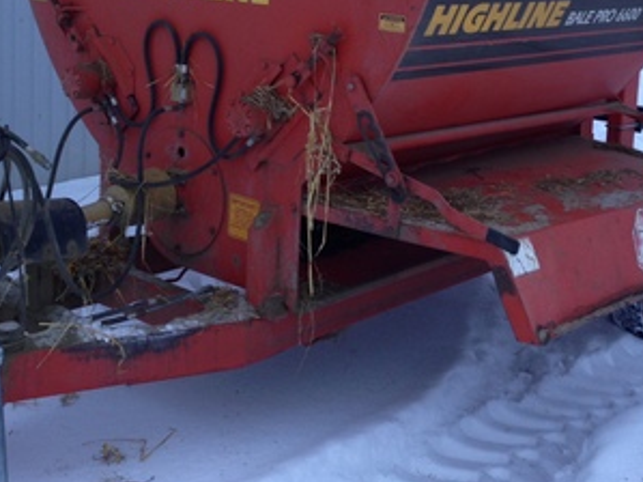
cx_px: 323
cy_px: 105
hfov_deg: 32.2
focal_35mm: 60
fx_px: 1114
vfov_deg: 24.1
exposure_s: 1/20
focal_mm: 4.13
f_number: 2.4
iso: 50
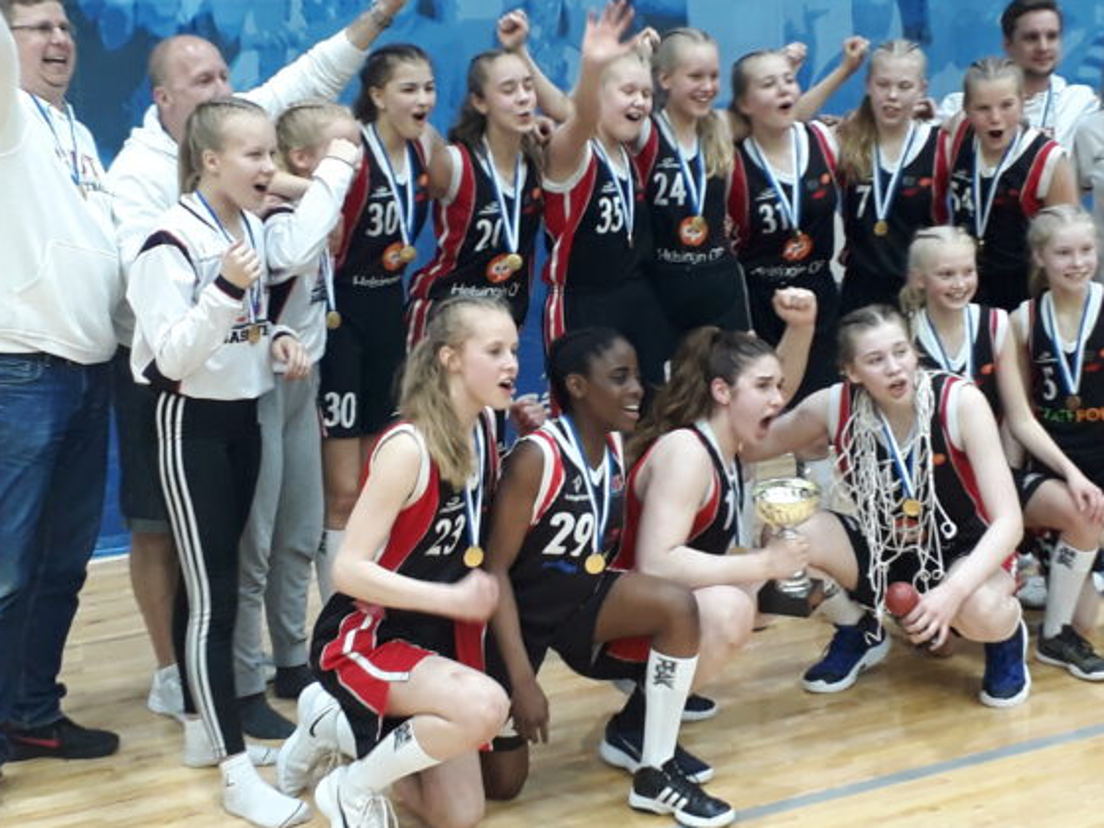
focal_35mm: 37
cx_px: 542
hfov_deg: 50.1
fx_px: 1180
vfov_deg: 38.6
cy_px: 375
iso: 100
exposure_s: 1/33
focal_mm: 3.6
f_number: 1.9
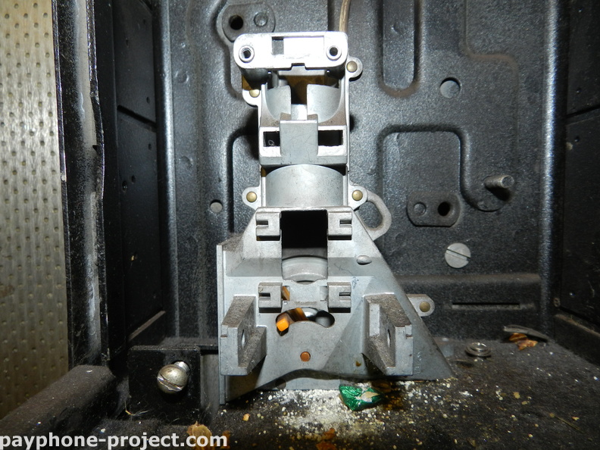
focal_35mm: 23
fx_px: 399
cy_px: 225
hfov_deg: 73.9
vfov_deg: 58.9
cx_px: 300
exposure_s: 1/30
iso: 200
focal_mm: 4
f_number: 3.4
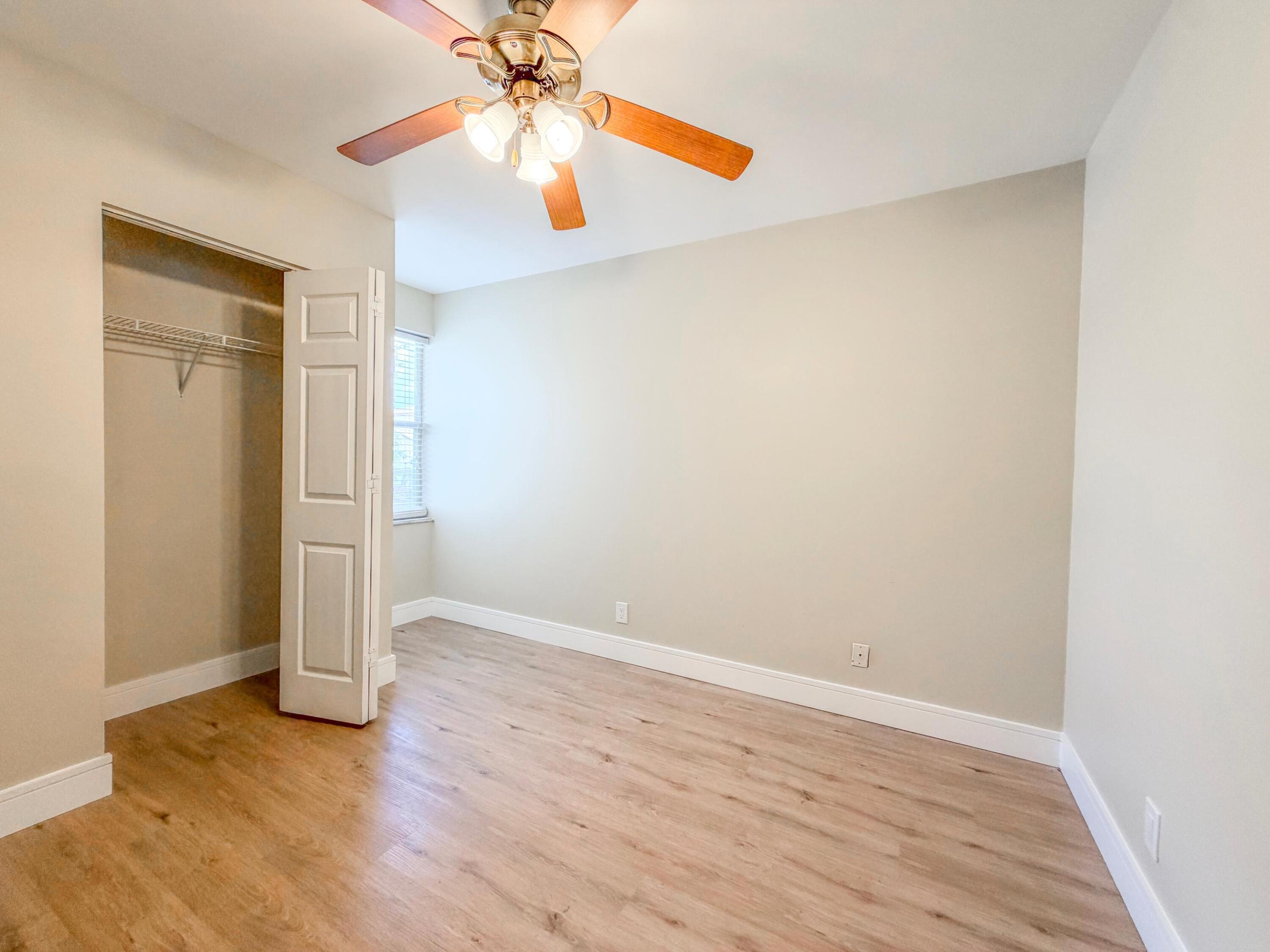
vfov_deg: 85.7
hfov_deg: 102.1
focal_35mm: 14
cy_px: 476
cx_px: 635
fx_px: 514
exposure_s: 1/120
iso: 160
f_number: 2.2
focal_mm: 2.22
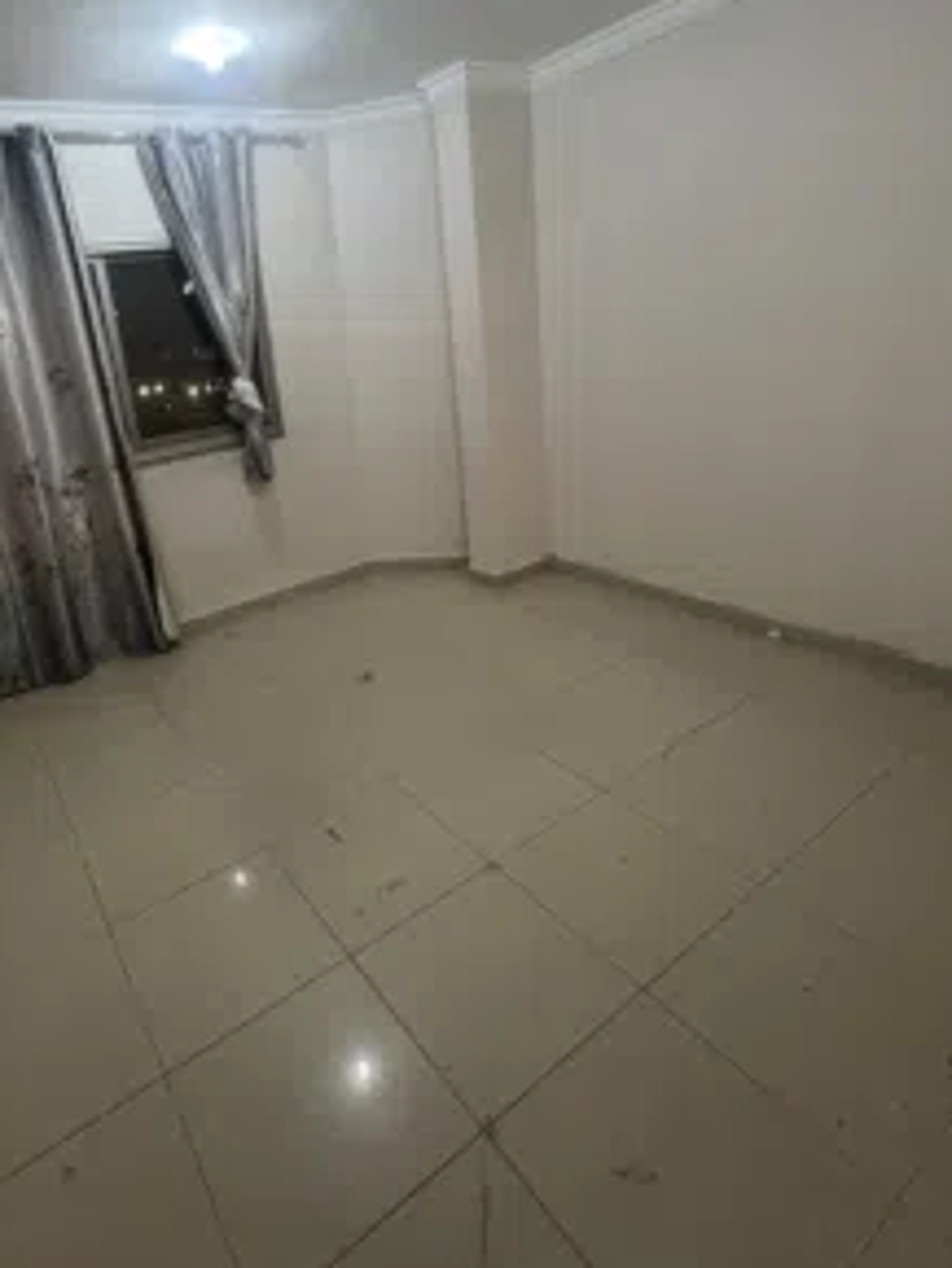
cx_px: 338
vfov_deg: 86.8
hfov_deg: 70.1
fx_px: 660
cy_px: 518
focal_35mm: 18
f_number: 1.8
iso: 200
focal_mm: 1.57
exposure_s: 1/50
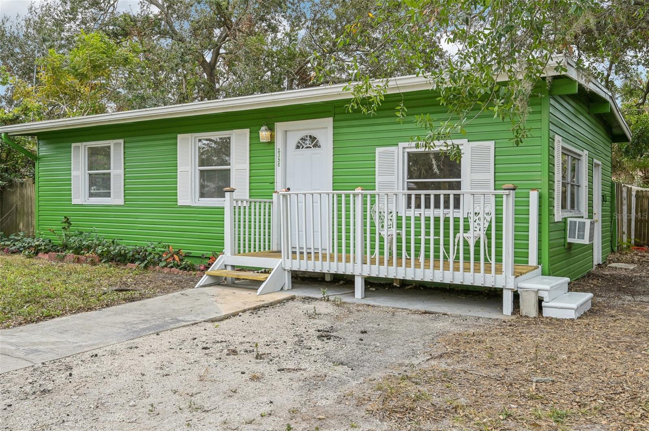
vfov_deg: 43.5
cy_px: 216
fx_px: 540
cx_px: 324
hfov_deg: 62.0
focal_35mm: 30
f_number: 8
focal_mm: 30
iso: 400
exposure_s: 1/400
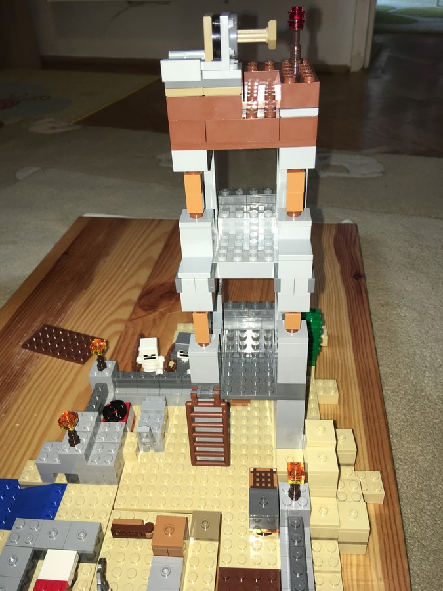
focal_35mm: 29
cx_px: 222
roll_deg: +3.4
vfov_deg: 61.7
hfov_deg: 48.2
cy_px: 296
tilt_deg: -34.9
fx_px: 495
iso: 25
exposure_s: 1/33
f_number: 2.2
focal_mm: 4.15
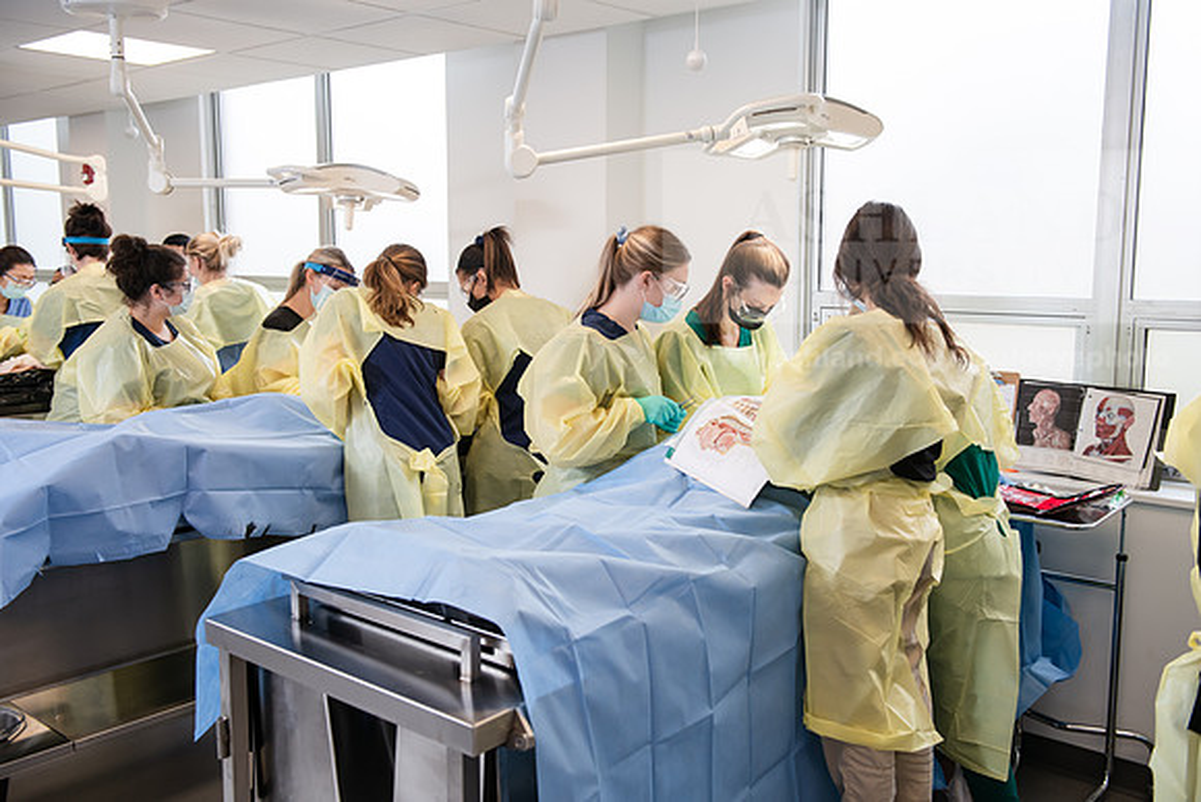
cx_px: 600
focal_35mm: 34
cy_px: 401
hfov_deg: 55.8
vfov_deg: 38.9
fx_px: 1134
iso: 500
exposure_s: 1/200
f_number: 4
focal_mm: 34
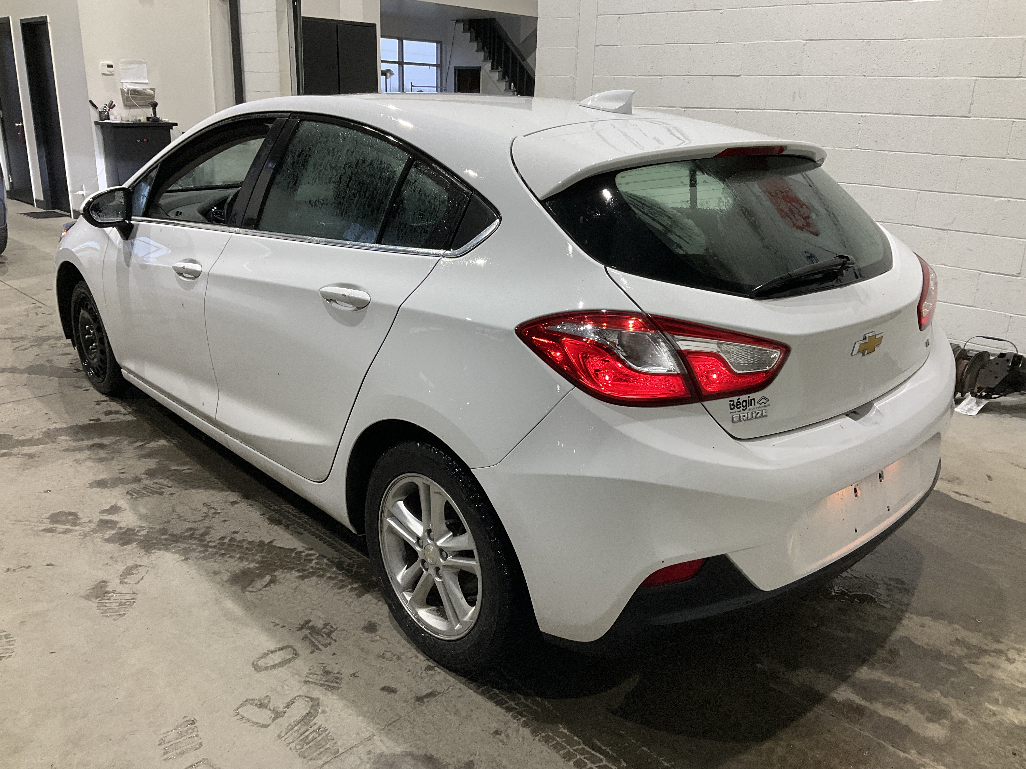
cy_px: 384
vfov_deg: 48.2
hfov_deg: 61.7
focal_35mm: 29
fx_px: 860
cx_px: 513
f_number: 1.8
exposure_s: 1/60
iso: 50
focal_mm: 3
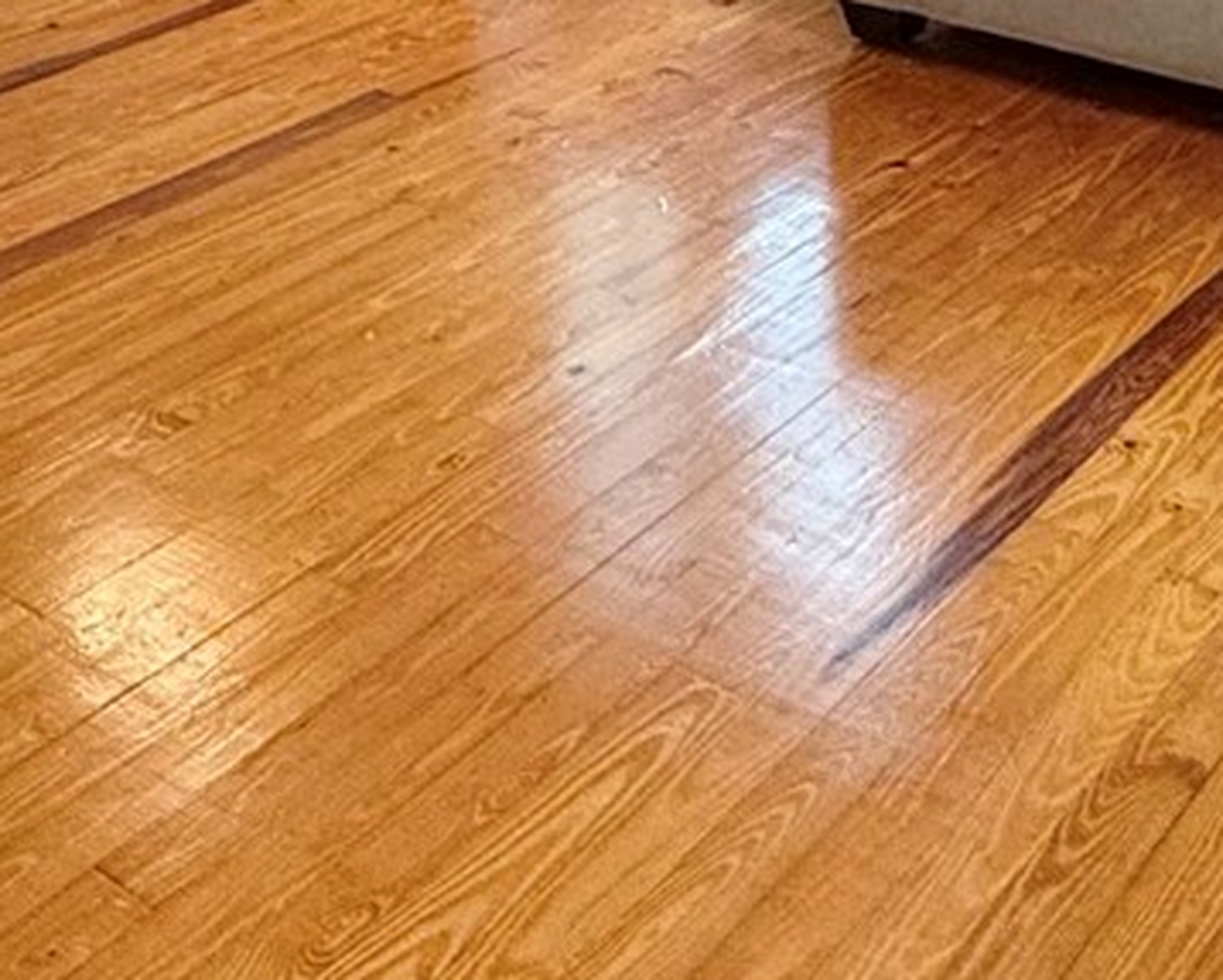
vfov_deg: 19.8
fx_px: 2210
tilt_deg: -1.1
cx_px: 642
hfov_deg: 30.9
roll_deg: -0.5
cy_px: -686
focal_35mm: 61
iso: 500
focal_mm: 2.22
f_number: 2.2
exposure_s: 1/60
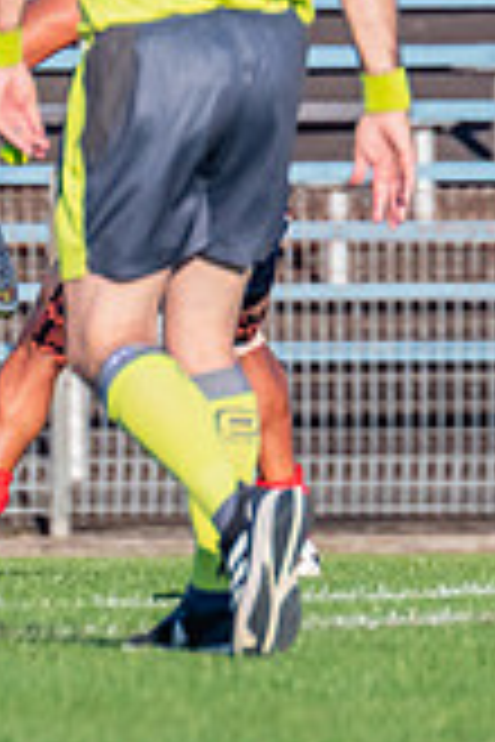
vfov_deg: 0.9
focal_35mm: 2265
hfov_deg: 0.6
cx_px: -645
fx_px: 46712
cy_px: -192
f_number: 8
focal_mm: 420
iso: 800
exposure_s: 1/1600
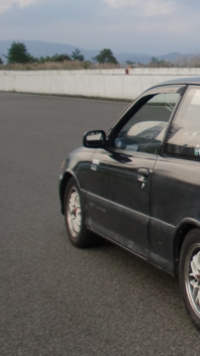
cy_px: 132
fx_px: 794
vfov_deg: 25.2
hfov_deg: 13.4
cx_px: 313
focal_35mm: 84
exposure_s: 1/500
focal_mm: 5.58
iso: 64
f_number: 2.8
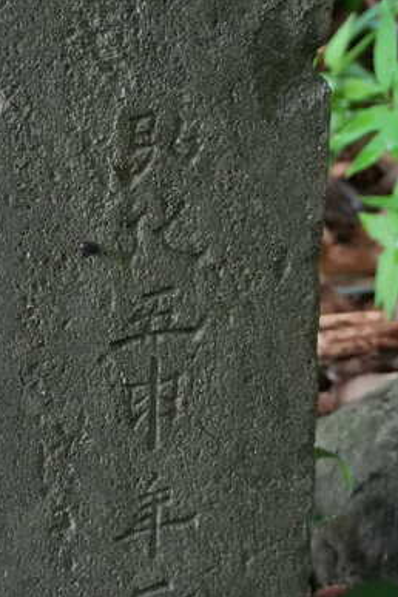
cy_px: 219
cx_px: 74
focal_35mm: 194
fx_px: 3222
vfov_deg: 10.6
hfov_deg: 7.1
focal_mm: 49
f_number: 5
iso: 4000
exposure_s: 1/160
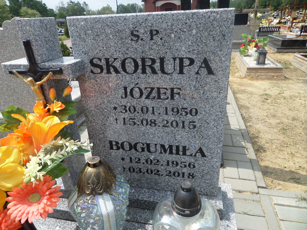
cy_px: 115
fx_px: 213
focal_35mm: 24
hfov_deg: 71.6
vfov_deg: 56.8
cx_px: 154
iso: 80
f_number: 3.1
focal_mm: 4.3
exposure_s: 1/1000
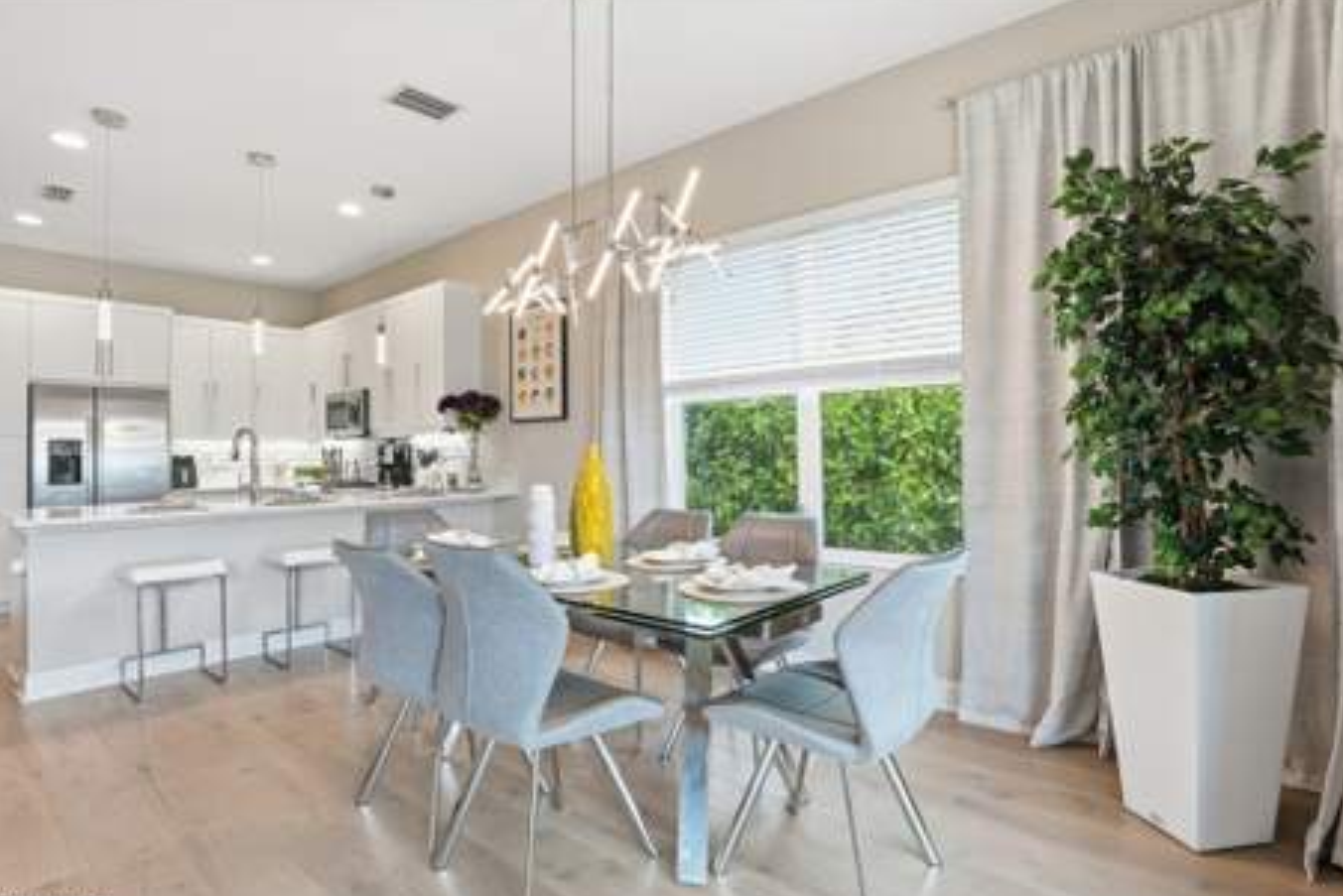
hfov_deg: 93.3
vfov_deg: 70.5
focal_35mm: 17
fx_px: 634
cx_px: 661
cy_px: 457
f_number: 9
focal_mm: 16
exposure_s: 1/50
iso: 200
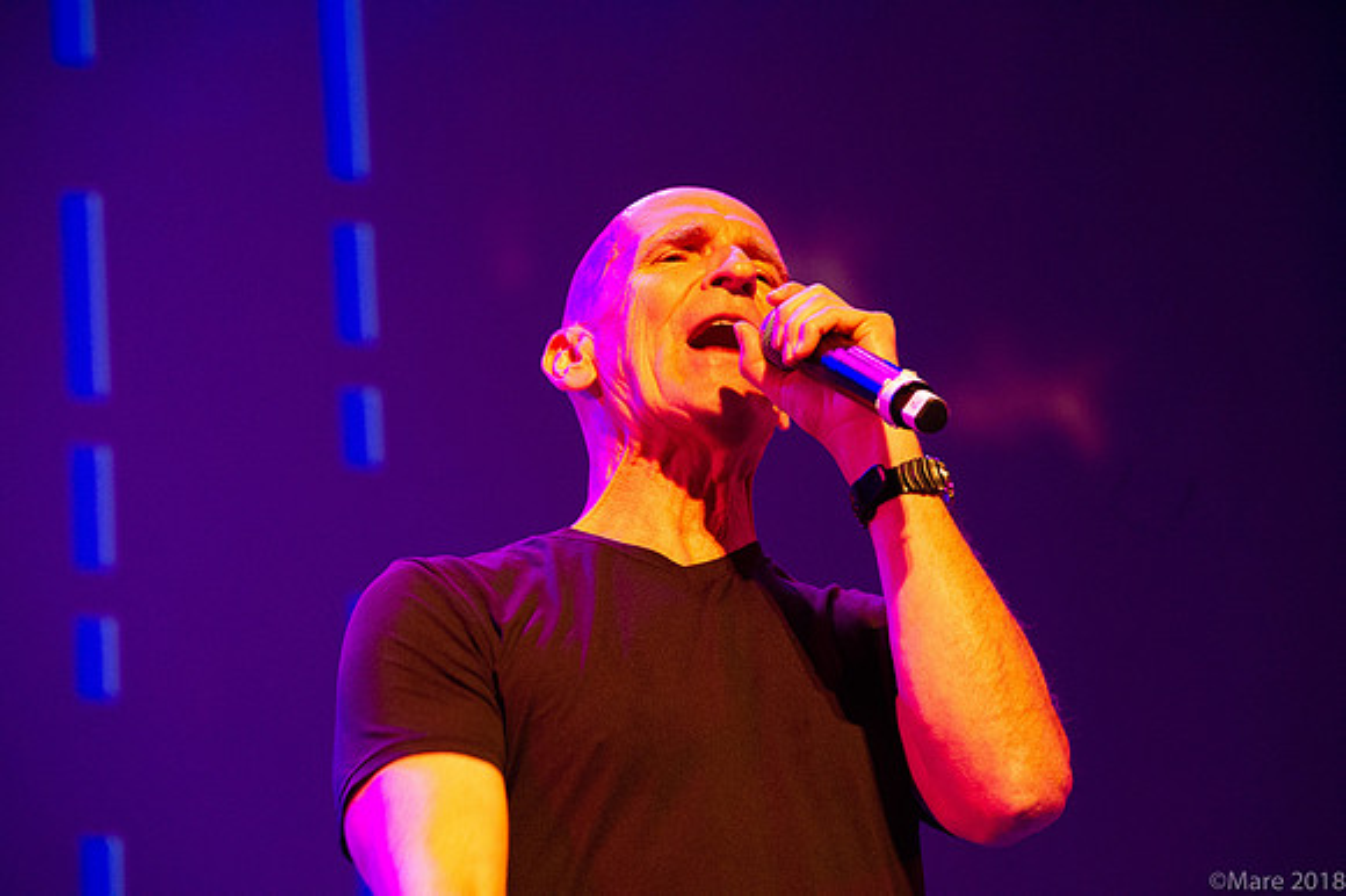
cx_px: 673
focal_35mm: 200
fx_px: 7473
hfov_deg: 10.3
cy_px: 448
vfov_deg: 6.9
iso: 8000
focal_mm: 200
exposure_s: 1/125
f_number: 7.1
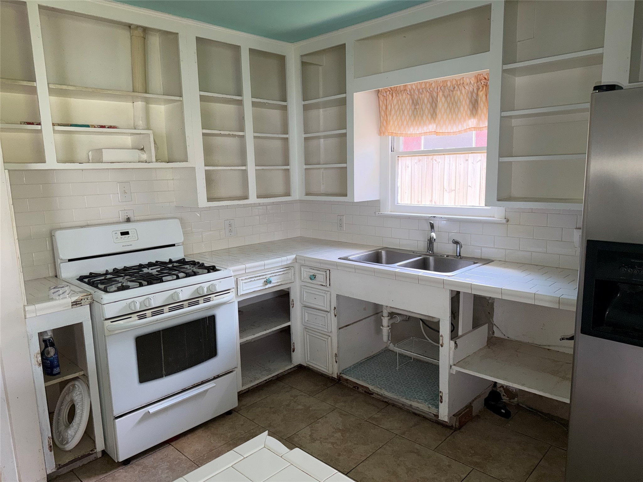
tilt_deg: -9.2
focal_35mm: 24
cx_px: 322
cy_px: 241
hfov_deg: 71.6
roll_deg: +1.7
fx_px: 446
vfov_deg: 56.8
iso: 125
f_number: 1.78
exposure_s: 1/149
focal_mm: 6.76
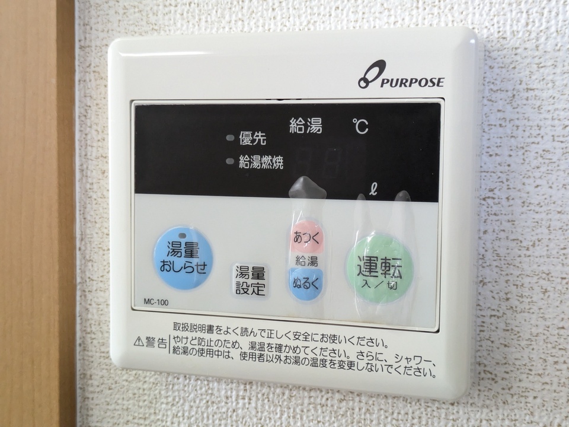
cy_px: 214
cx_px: 284
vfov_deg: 28.6
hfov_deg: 37.5
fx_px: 838
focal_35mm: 51
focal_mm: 5.43
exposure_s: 1/120
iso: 548
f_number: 1.89
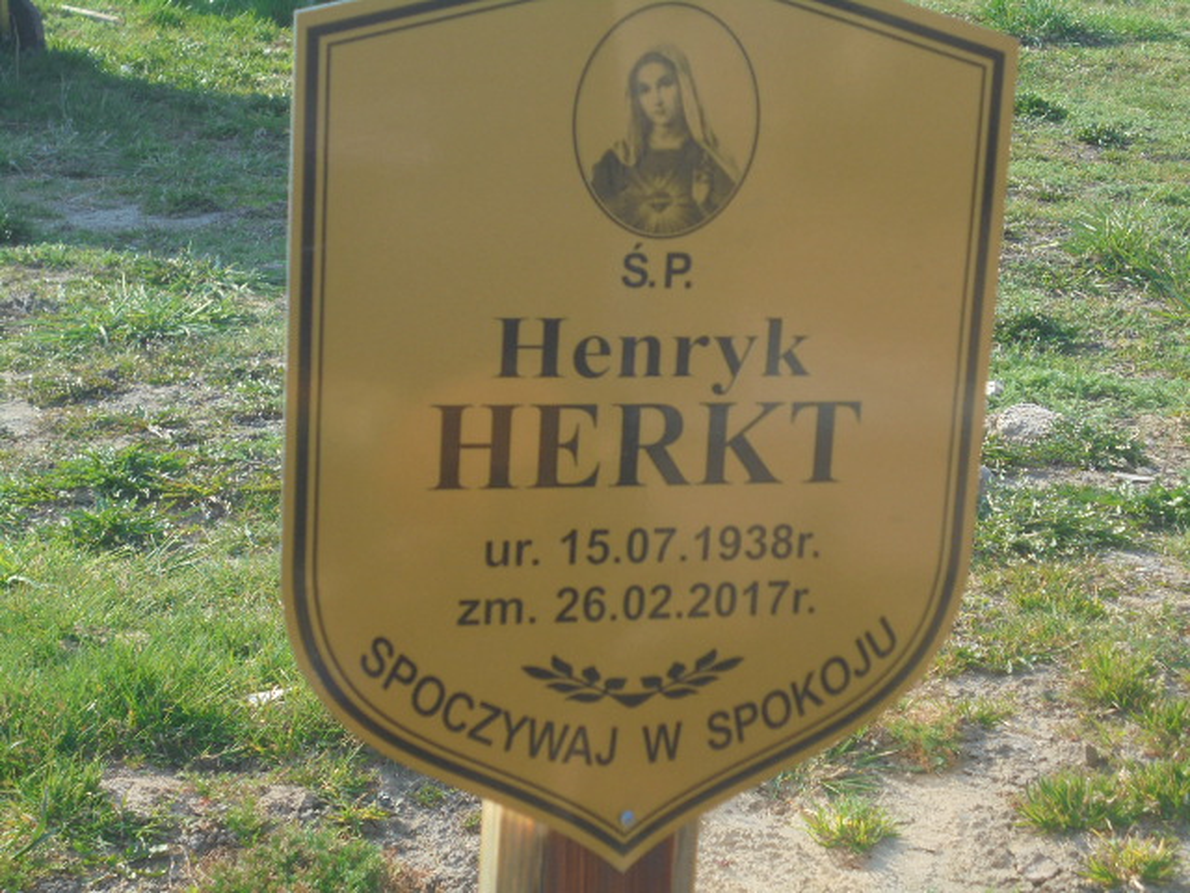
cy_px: 446
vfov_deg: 20.2
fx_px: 2510
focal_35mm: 73
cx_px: 595
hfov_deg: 26.7
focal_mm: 13.1
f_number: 6.1
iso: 100
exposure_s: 1/160
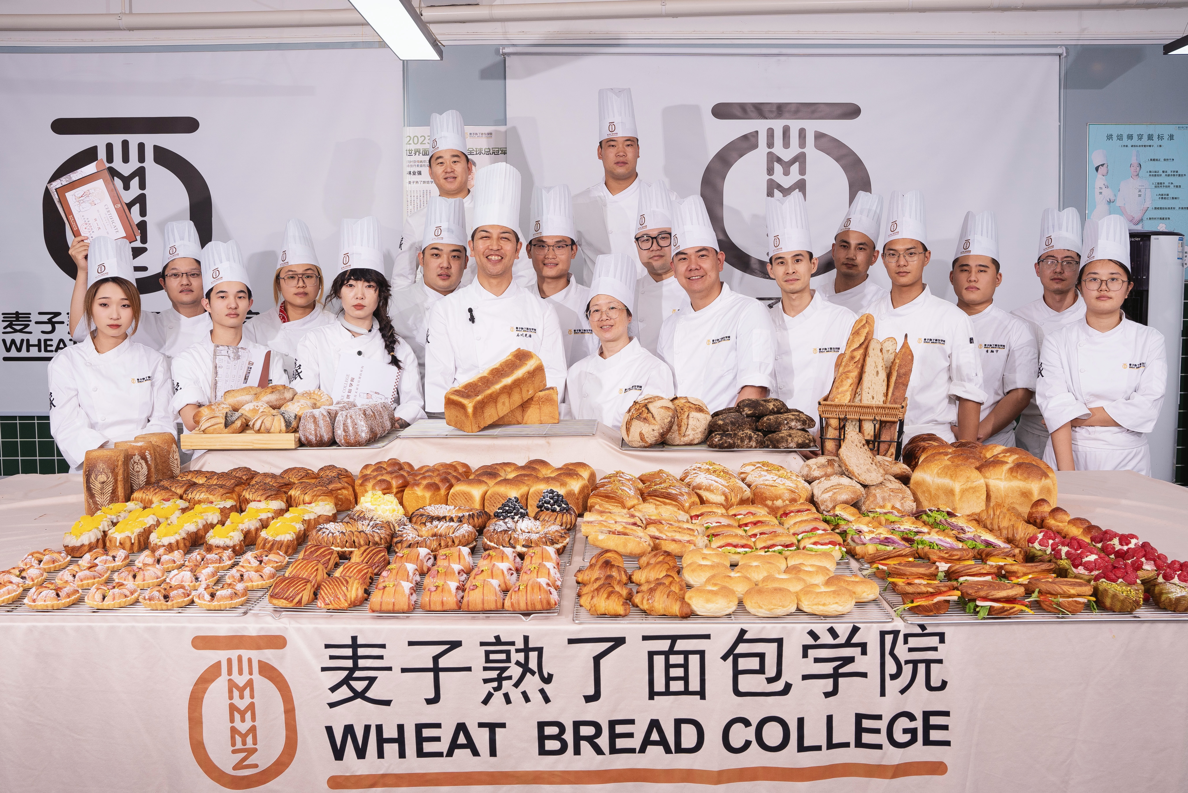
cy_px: 396
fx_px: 974
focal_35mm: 30
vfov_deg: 44.3
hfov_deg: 62.8
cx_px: 594
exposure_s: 1/125
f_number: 8
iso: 200
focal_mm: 29.5
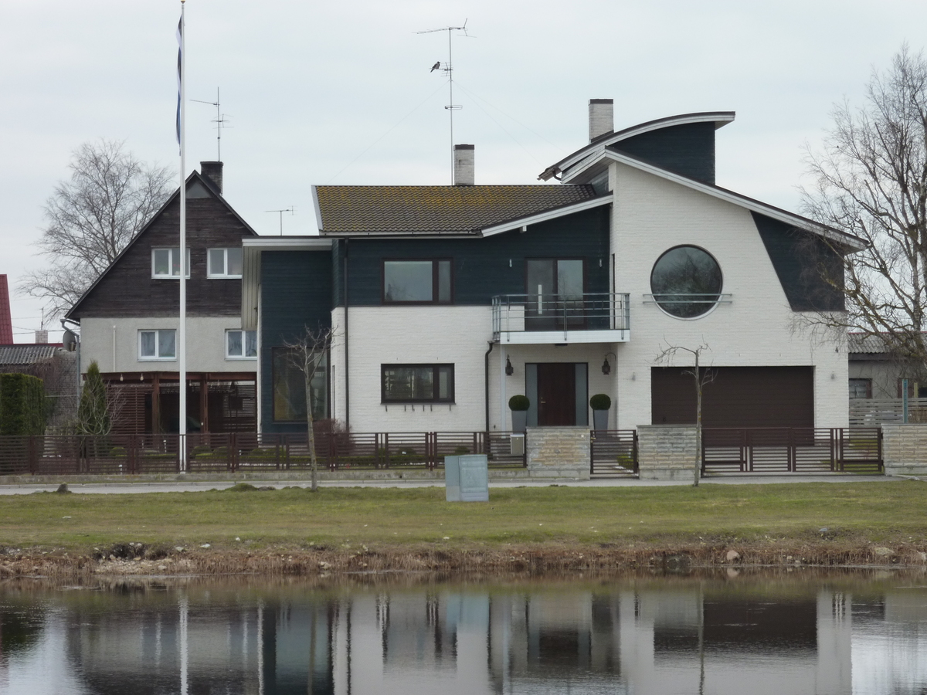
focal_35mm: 137
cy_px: 348
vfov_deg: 10.8
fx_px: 3669
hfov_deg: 14.4
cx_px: 464
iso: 125
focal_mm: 22.5
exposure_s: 1/320
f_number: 4.5
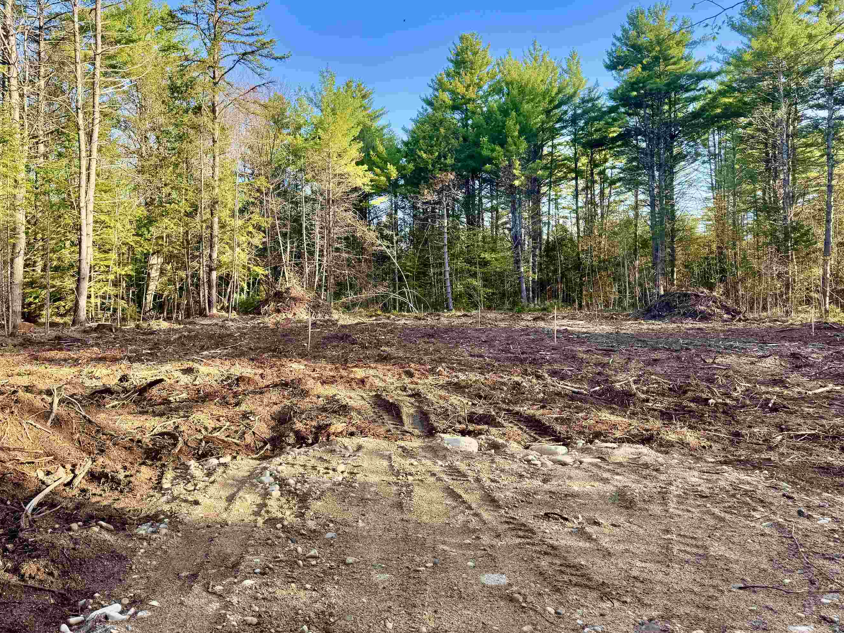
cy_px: 277
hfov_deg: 63.1
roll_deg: +1.8
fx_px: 683
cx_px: 357
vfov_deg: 49.6
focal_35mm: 28
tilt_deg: +2.3
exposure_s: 1/723
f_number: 1.78
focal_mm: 6.76
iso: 80
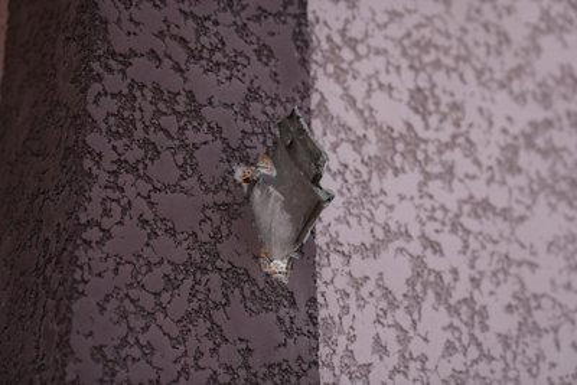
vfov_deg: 21.3
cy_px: 192
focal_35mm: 64
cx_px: 288
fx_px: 1026
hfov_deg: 31.4
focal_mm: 64
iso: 160
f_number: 2.8
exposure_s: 1/640
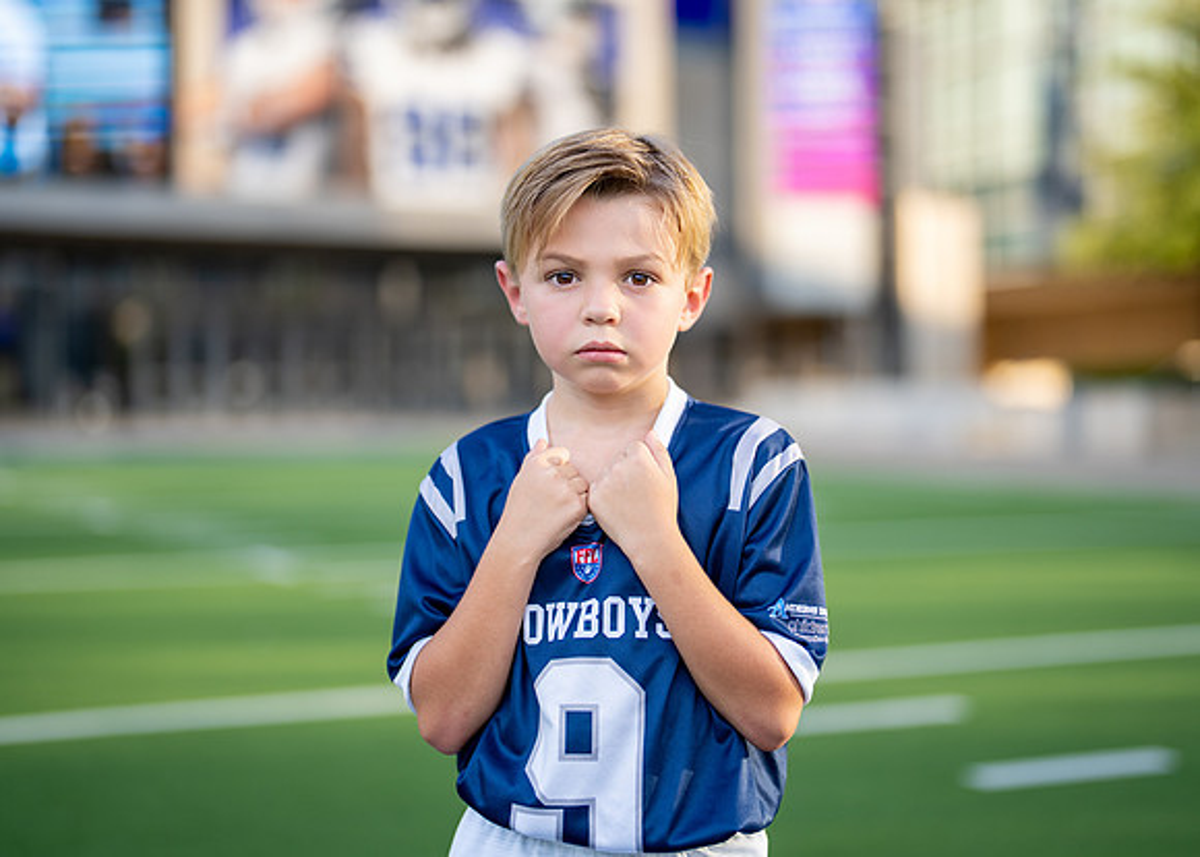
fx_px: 1996
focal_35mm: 59
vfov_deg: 24.2
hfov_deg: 33.5
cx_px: 612
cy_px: 397
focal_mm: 50
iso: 100
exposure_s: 1/2000
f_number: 1.2
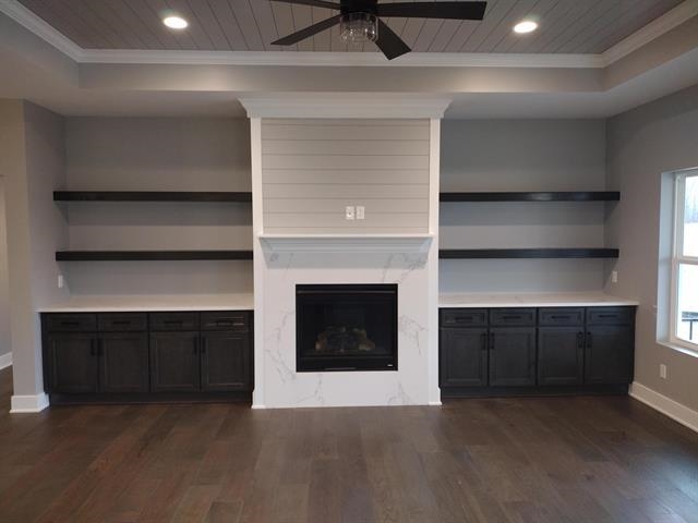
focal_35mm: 27
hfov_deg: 65.3
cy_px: 262
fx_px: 544
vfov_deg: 51.4
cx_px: 349
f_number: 1.7
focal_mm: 4.71
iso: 256
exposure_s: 1/40
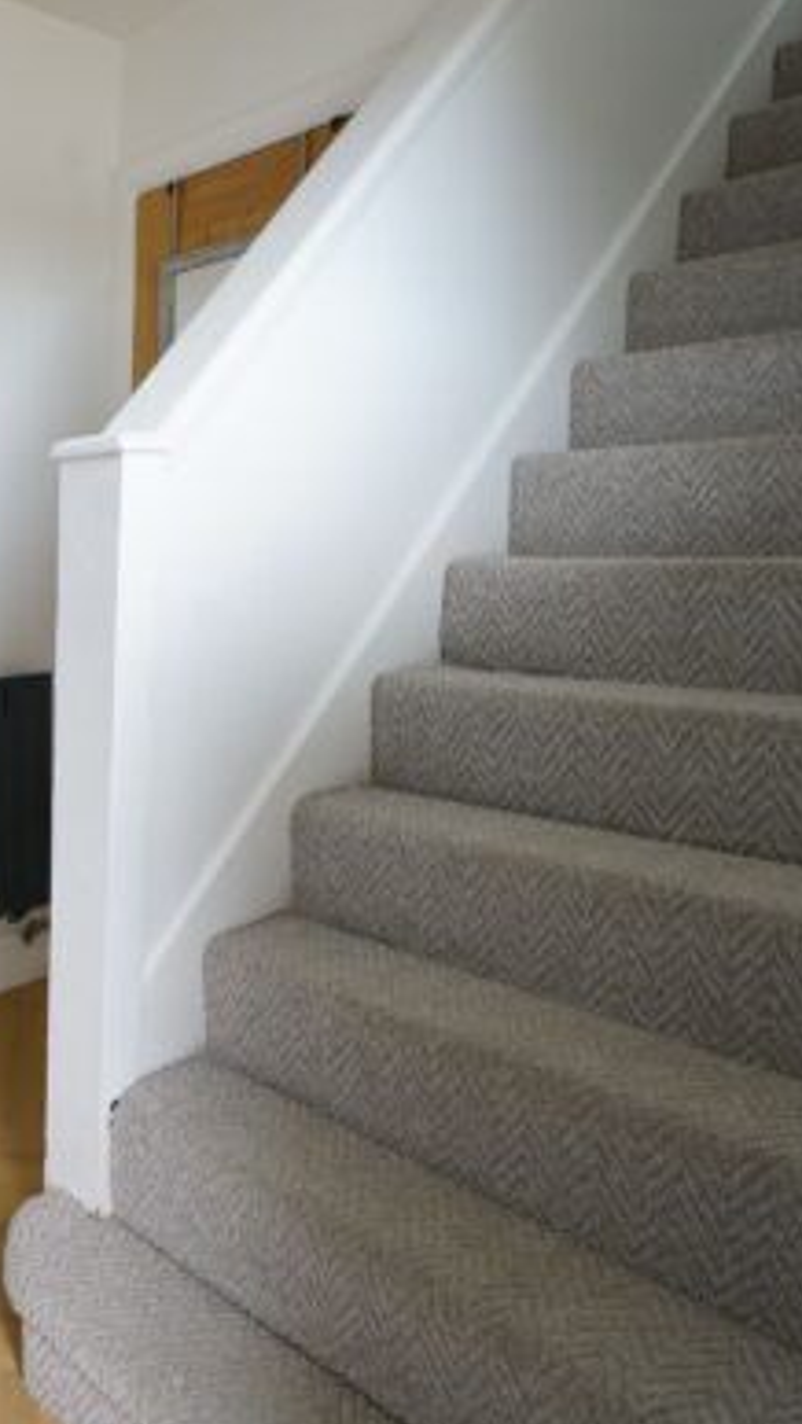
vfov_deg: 71.9
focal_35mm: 26
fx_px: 982
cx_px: -121
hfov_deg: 36.2
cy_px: 718
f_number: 5.6
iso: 500
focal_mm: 16
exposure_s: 1/60
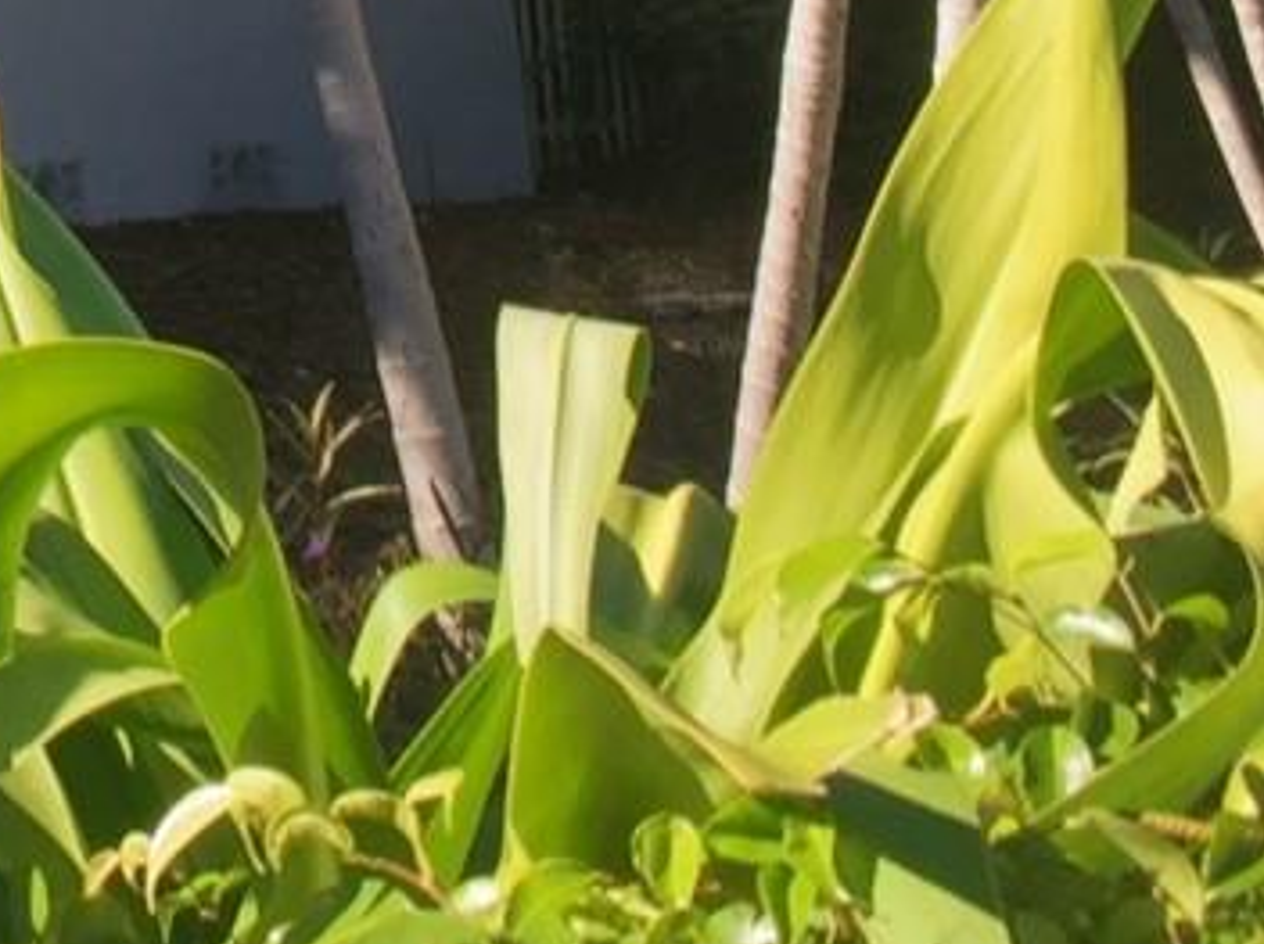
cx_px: -801
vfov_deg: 10.3
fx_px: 4813
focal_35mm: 132
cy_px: -926
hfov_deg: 13.8
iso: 32
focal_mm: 4.15
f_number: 2.2
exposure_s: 1/2326
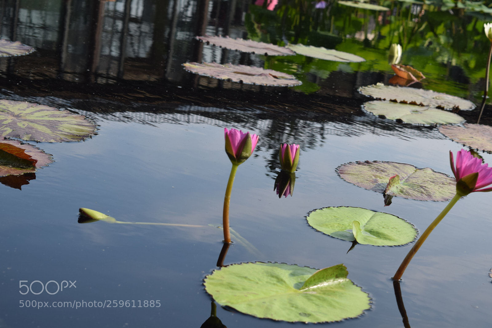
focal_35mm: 82
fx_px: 1127
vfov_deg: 16.5
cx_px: 246
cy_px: 164
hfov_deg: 24.6
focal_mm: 55
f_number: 8
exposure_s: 1/320
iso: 200
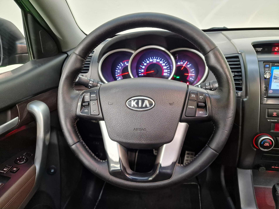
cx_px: 140
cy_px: 104
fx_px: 185
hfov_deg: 73.9
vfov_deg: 58.9
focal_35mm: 23
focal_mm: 6.4
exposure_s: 1/33
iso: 320
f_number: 1.8
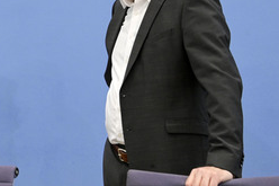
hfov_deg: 17.2
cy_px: 59
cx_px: 39
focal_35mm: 118
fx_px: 914
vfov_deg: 11.6
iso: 5000
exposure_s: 1/640
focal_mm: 65
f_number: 5.6
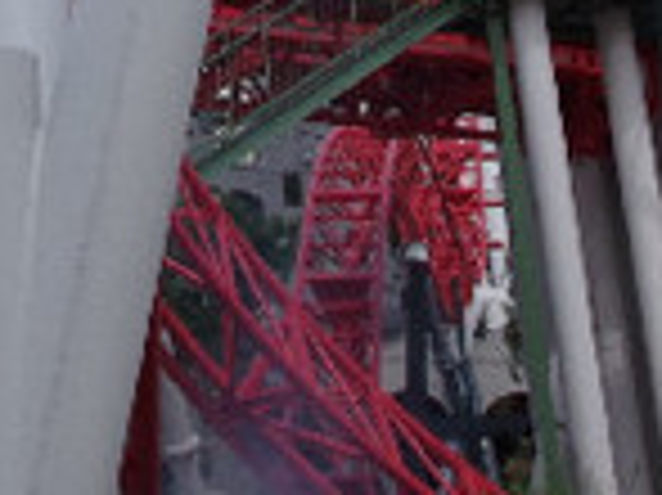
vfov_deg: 9.4
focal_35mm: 118
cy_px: -1053
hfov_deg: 16.1
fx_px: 2255
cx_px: -126
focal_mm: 10
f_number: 9
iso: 800
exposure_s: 1/1000
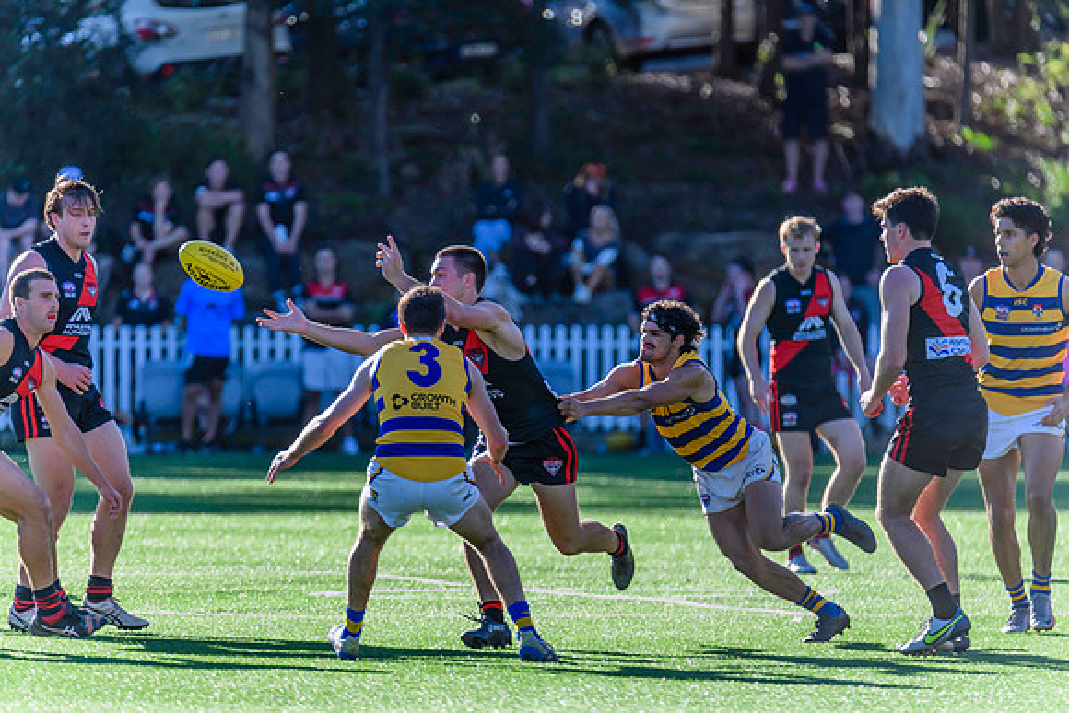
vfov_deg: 2.8
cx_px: 534
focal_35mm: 486
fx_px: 14426
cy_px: 356
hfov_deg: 4.2
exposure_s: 1/2000
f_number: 6.3
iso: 800
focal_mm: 460
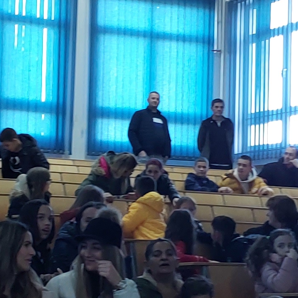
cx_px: 76
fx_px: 1120
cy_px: 146
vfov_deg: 15.2
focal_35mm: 115
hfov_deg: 15.1
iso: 200
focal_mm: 5.06
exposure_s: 1/50
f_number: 1.8
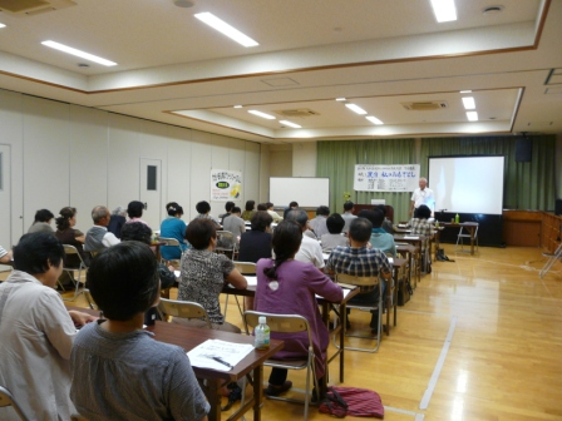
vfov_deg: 48.2
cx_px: 281
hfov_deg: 61.7
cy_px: 210
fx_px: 471
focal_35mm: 29
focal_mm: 4.7
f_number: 2.8
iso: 200
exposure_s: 1/30
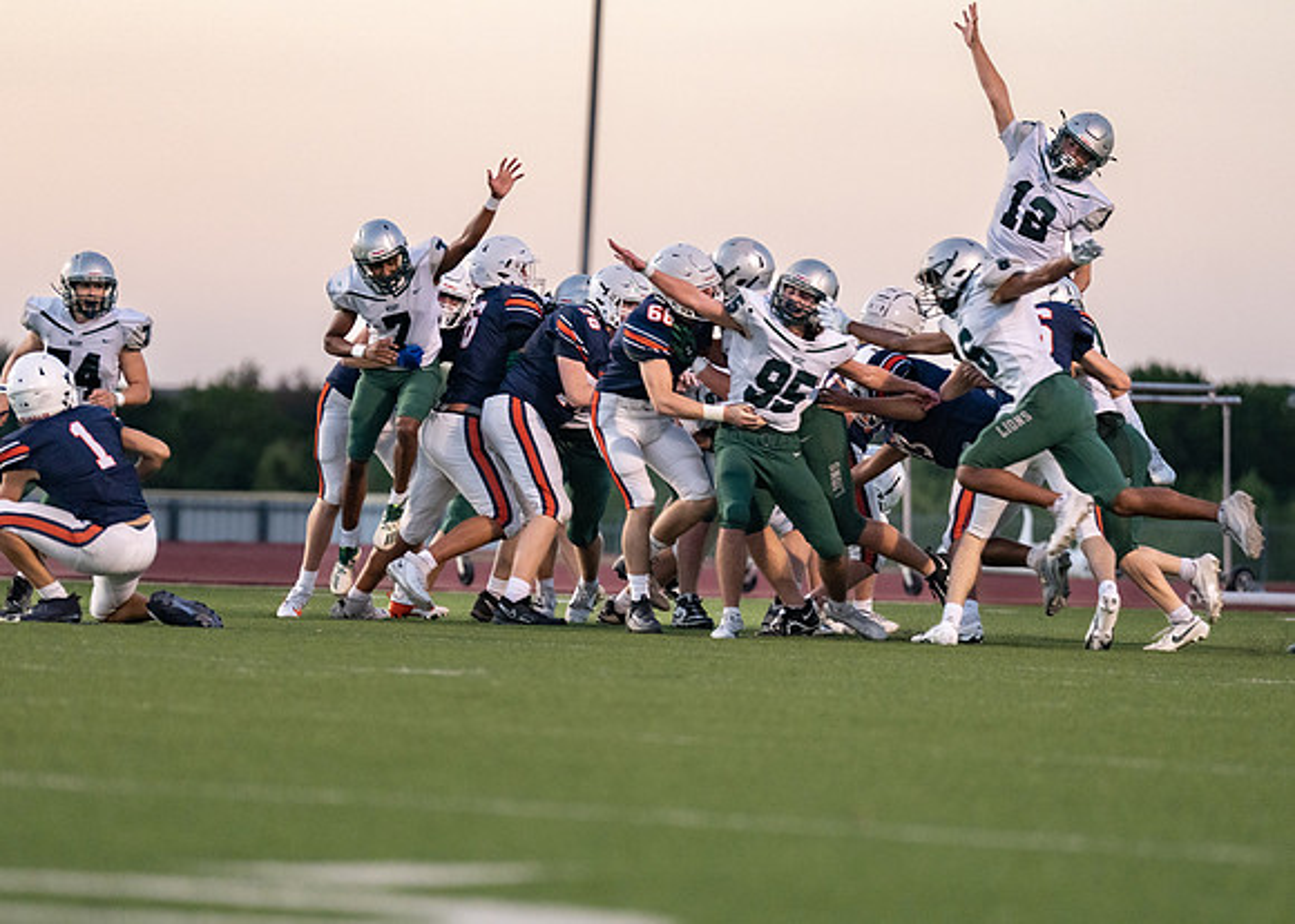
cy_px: 559
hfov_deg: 7.8
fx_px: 9481
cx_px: 601
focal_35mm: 258
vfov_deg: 5.6
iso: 2000
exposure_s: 1/1000
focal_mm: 200
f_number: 2.8
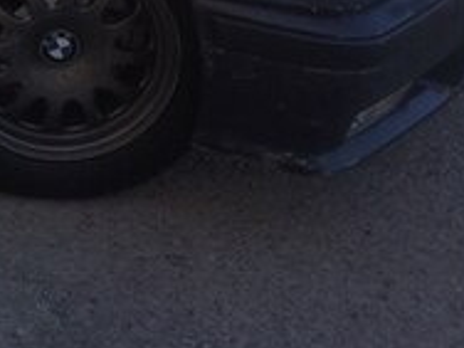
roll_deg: -2.0
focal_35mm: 102
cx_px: -237
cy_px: -164
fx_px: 1367
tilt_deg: -21.7
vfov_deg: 13.7
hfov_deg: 17.3
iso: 32
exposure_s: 1/1053
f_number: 2.2
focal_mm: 4.15
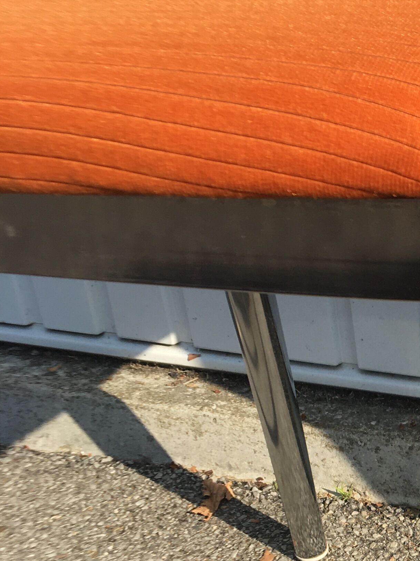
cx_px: 519
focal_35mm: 72
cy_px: 496
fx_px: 1165
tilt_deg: -31.6
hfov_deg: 19.2
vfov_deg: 26.2
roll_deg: +4.1
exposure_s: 1/999
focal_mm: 4.15
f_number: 2.2
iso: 25
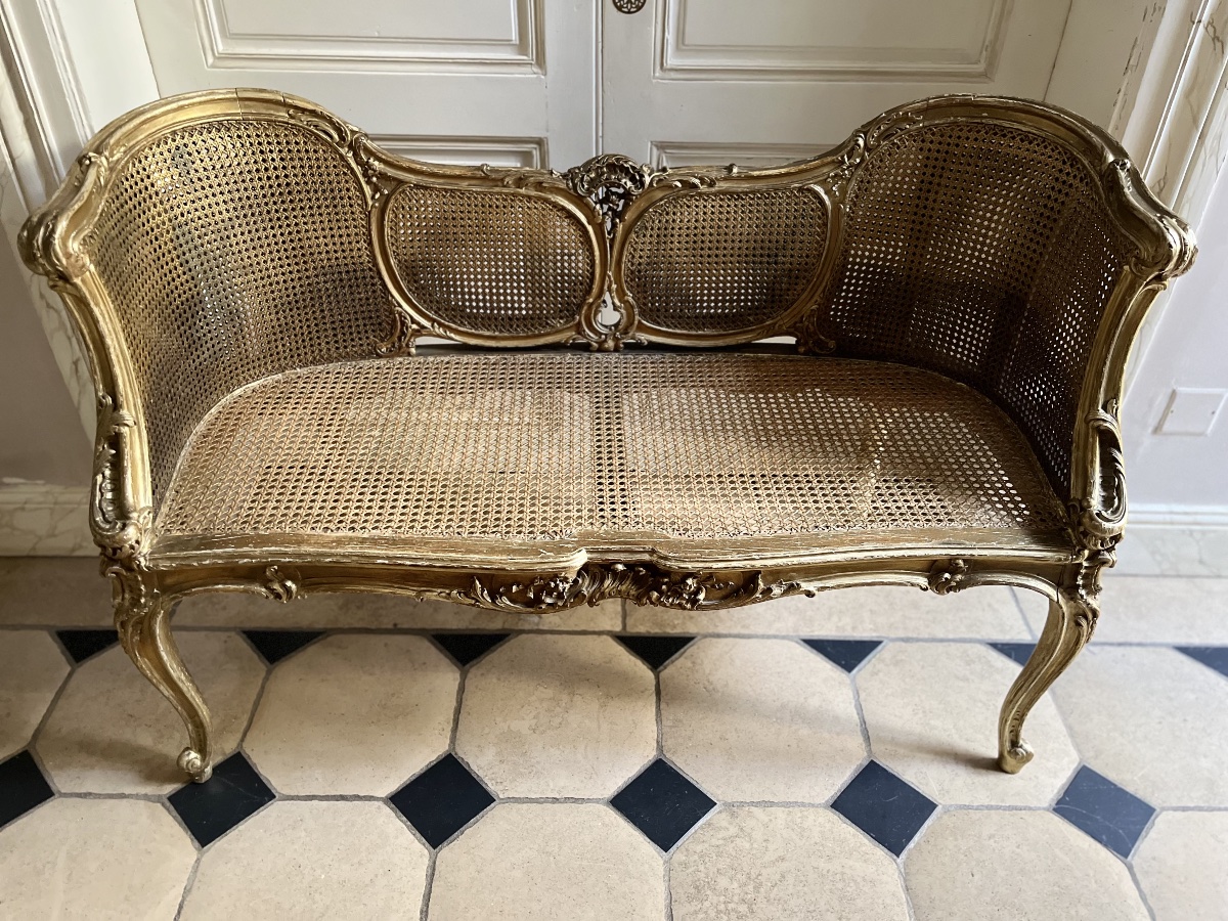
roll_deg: -1.1
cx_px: 614
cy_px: 460
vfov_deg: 53.1
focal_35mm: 26
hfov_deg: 67.3
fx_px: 922
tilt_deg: -37.7
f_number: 1.6
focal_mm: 5.1
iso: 500
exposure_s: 1/60
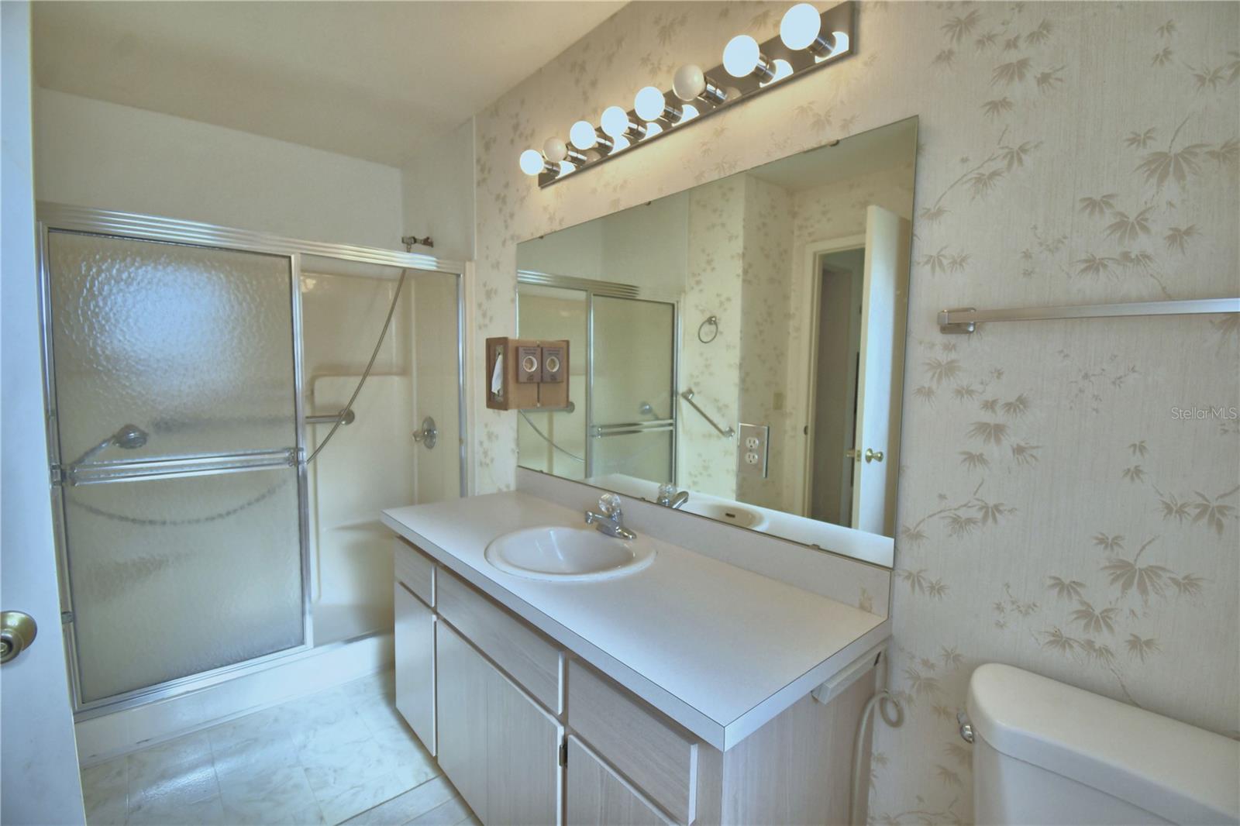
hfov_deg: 100.4
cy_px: 413
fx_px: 517
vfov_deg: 77.3
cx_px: 620
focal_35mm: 15
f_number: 4.5
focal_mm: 10
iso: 200
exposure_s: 1/200
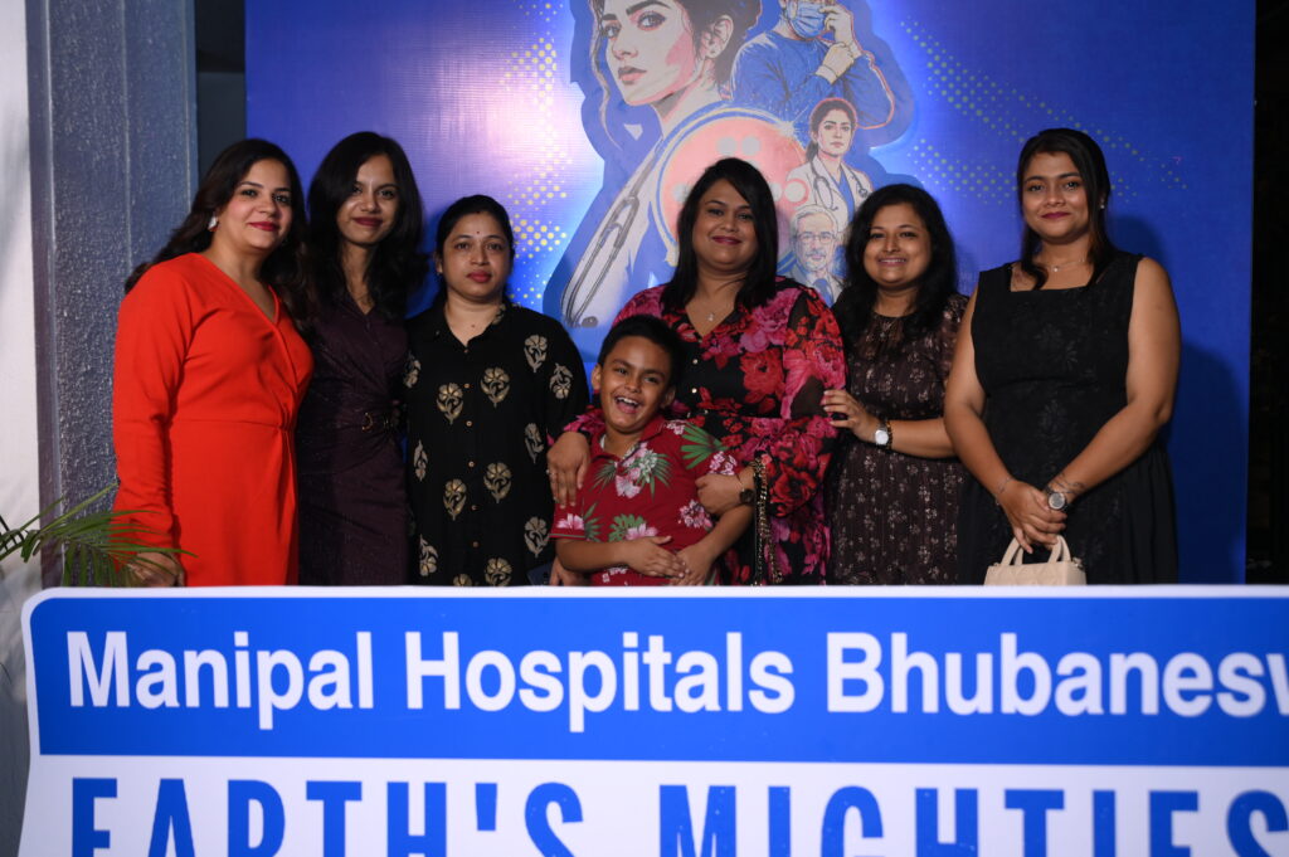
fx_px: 1717
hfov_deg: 41.1
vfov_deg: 28.0
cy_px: 428
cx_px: 644
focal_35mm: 48
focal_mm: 48
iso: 640
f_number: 4.5
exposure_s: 1/200
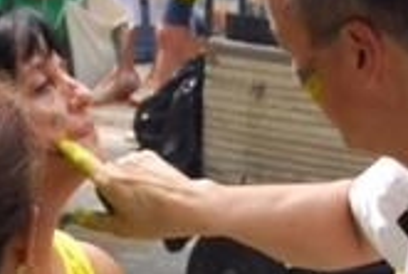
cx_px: -25
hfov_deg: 6.4
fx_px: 3636
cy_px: 165
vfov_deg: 4.3
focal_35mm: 320
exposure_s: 1/200
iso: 400
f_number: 7.1
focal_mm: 55
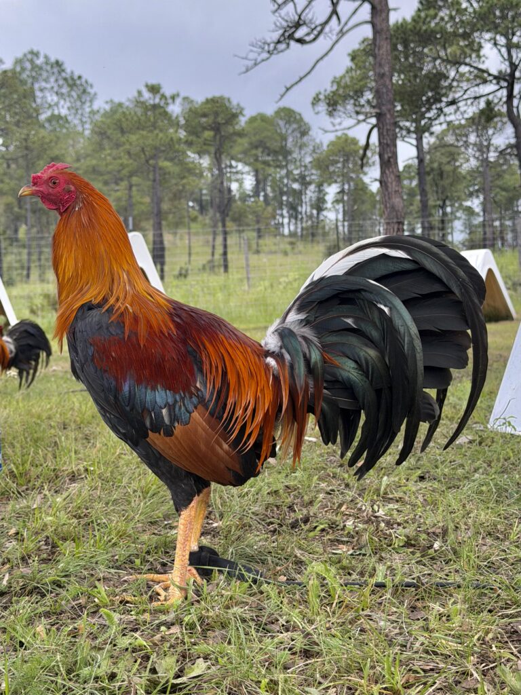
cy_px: 348
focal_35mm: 48
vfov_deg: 39.7
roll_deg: +1.8
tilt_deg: -0.2
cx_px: 260
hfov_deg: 30.3
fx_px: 963
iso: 80
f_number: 1.78
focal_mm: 6.76
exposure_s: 1/687
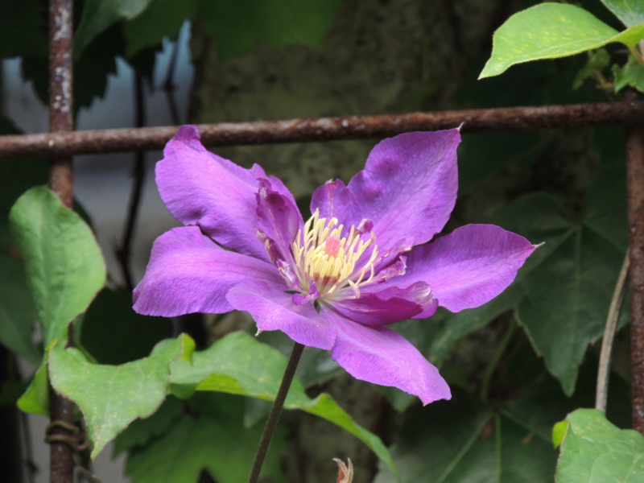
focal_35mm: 500
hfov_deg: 4.0
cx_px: 322
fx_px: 9302
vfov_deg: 3.0
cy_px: 242
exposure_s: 1/250
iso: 400
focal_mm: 89.1
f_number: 4.9
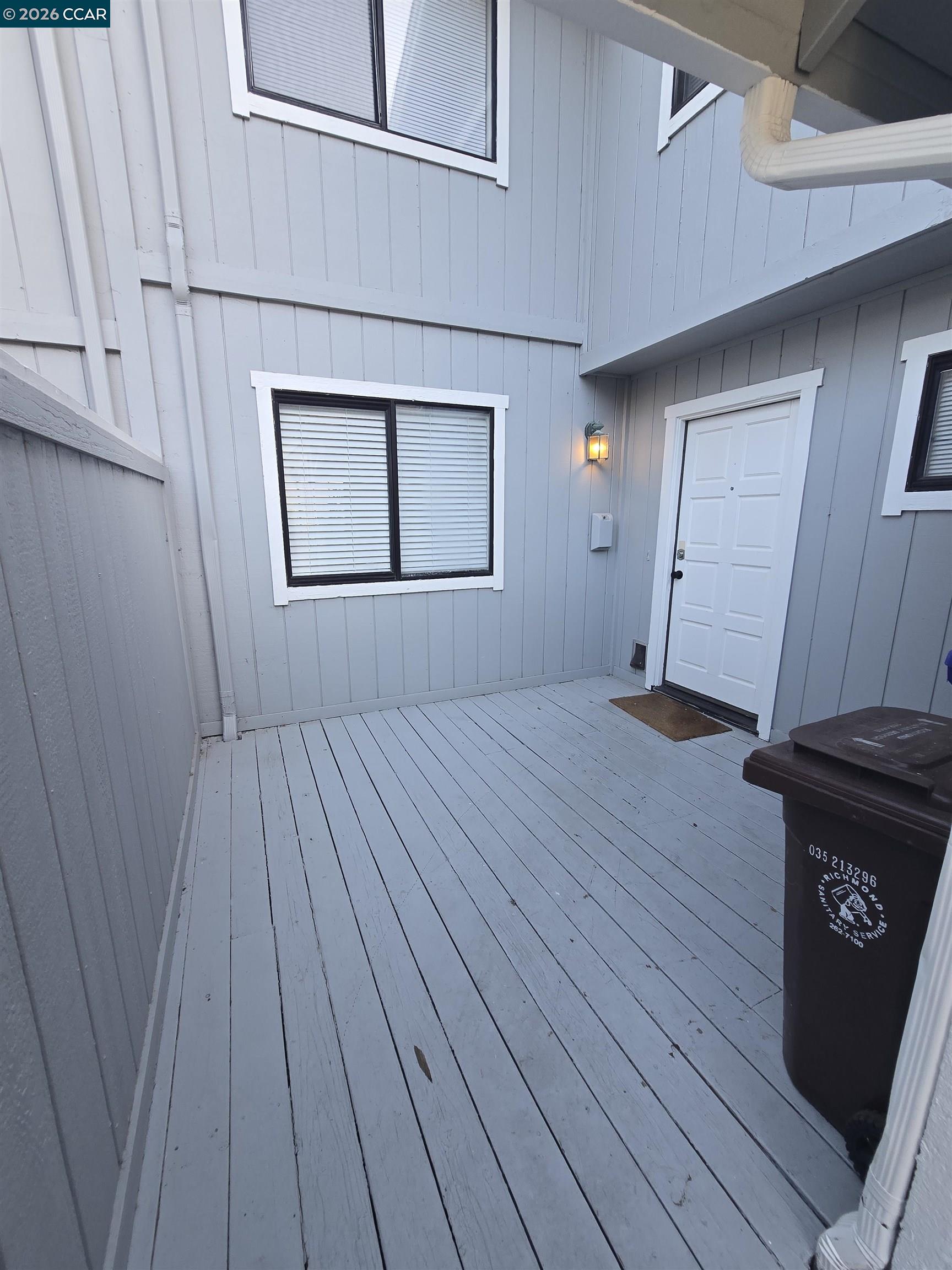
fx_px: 477
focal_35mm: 13
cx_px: 476
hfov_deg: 89.9
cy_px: 635
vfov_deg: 106.2
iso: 64
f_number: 2.2
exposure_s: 1/120
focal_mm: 2.2
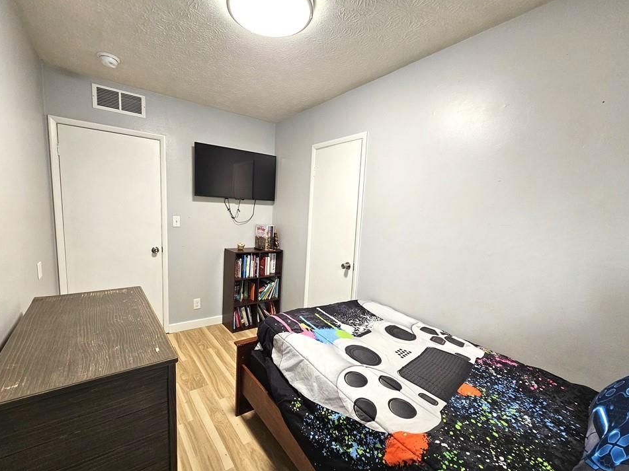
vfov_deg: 85.6
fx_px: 254
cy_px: 250
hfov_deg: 102.0
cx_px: 304
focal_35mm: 14
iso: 200
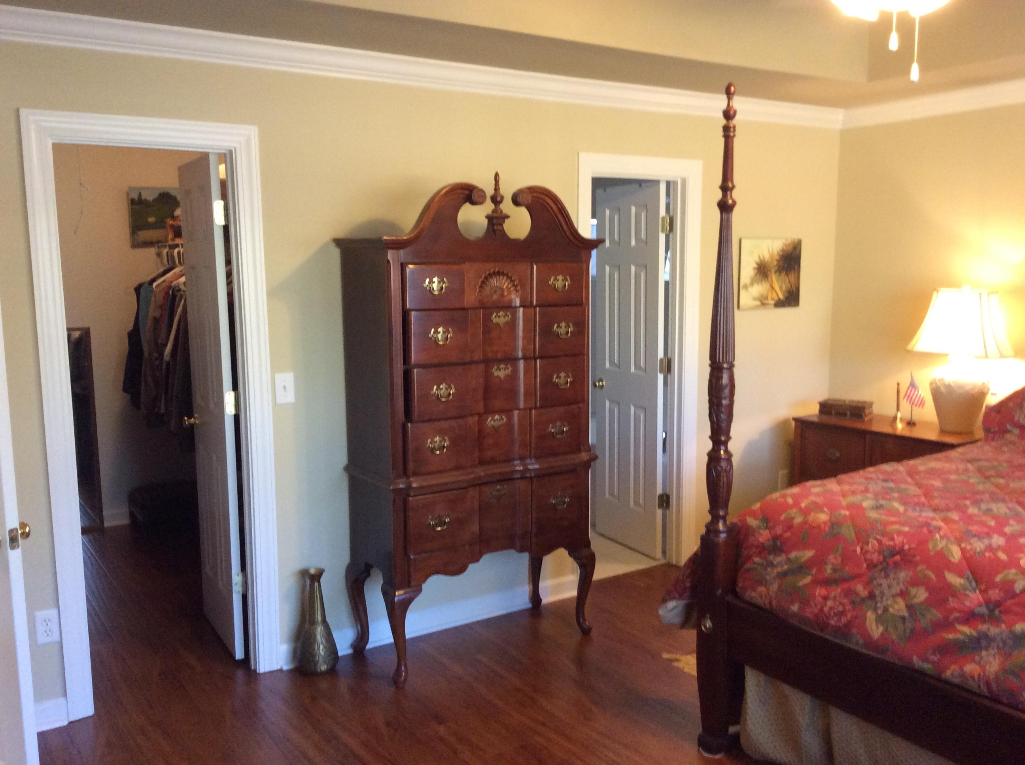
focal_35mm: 32
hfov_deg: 56.9
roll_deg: +1.4
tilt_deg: -8.8
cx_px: 512
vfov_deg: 44.1
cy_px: 382
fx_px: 946
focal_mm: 3.3
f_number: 2.4
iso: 200
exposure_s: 1/24
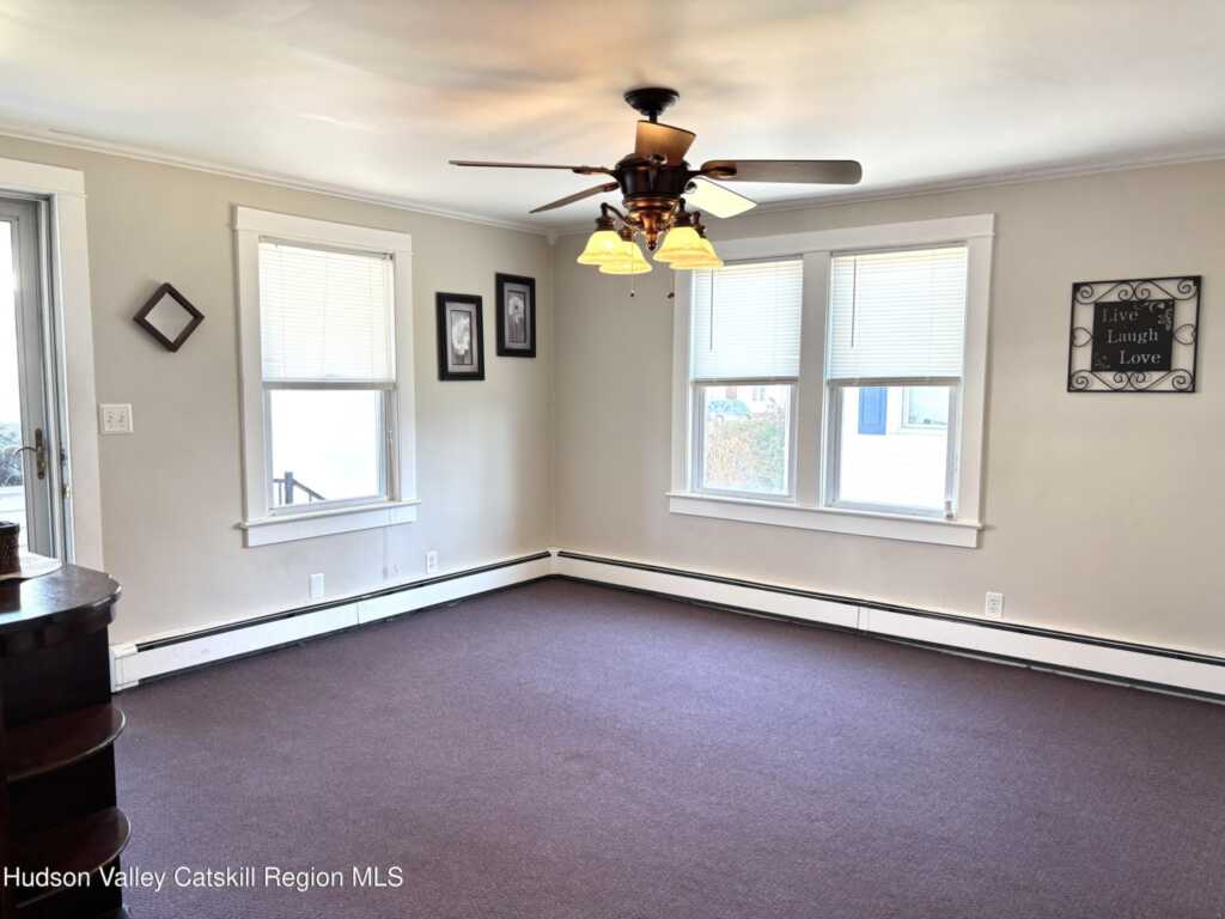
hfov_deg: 67.3
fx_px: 920
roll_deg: -0.4
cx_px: 612
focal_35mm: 26
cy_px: 460
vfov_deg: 53.1
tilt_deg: -5.3
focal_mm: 5.96
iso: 64
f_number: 1.6
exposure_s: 1/120
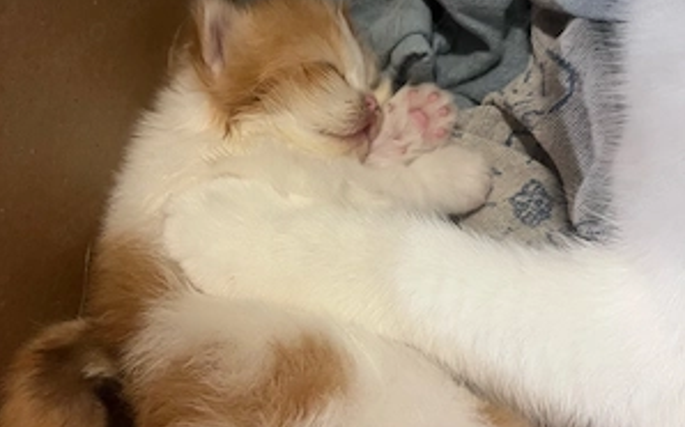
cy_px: 220
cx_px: 342
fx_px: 690
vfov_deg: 34.4
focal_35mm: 37
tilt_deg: -58.5
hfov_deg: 52.8
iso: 160
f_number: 1.6
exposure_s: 1/50
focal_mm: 5.1
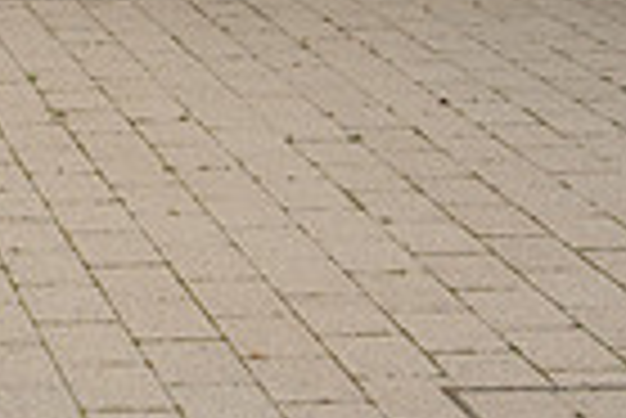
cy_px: -353
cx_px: -423
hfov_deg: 14.7
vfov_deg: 10.3
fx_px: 2176
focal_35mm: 125
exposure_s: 1/160
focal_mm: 30
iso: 200
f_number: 5.6
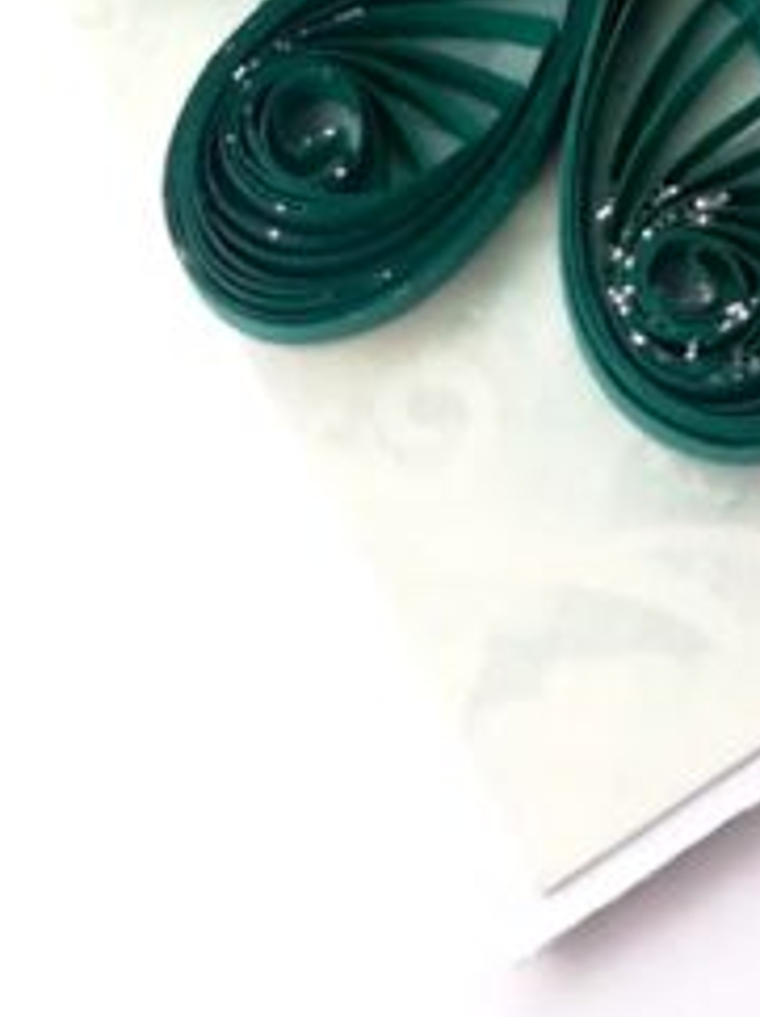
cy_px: -508
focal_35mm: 86
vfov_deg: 19.8
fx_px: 2522
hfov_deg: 16.9
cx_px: 693
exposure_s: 1/100
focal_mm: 3.83
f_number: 2.2
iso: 64
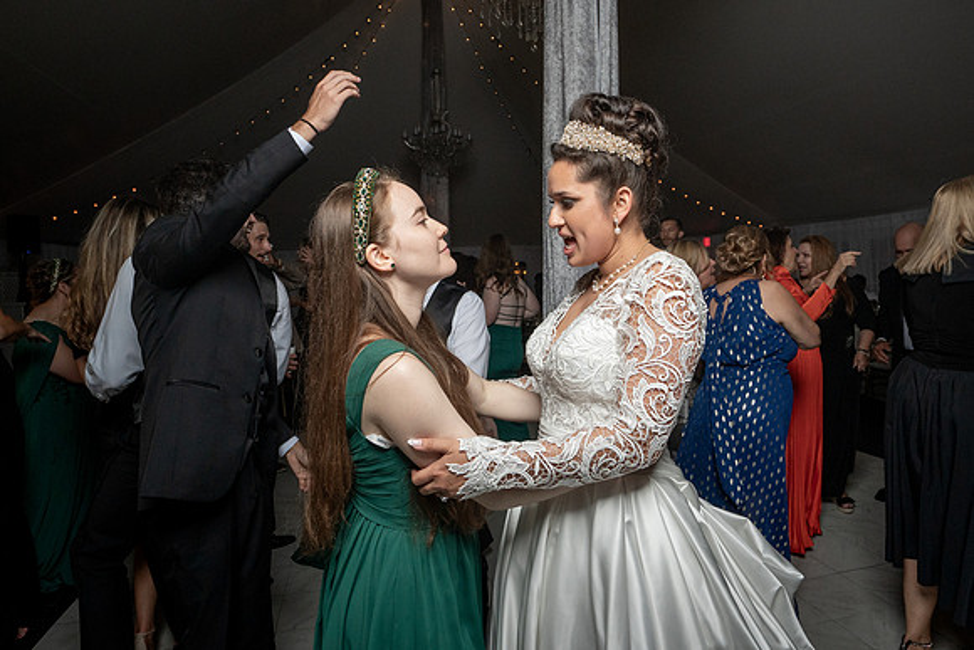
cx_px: 521
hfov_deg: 79.3
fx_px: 587
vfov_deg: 57.9
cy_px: 299
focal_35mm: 22
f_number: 5.6
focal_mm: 16
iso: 2000
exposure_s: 1/250
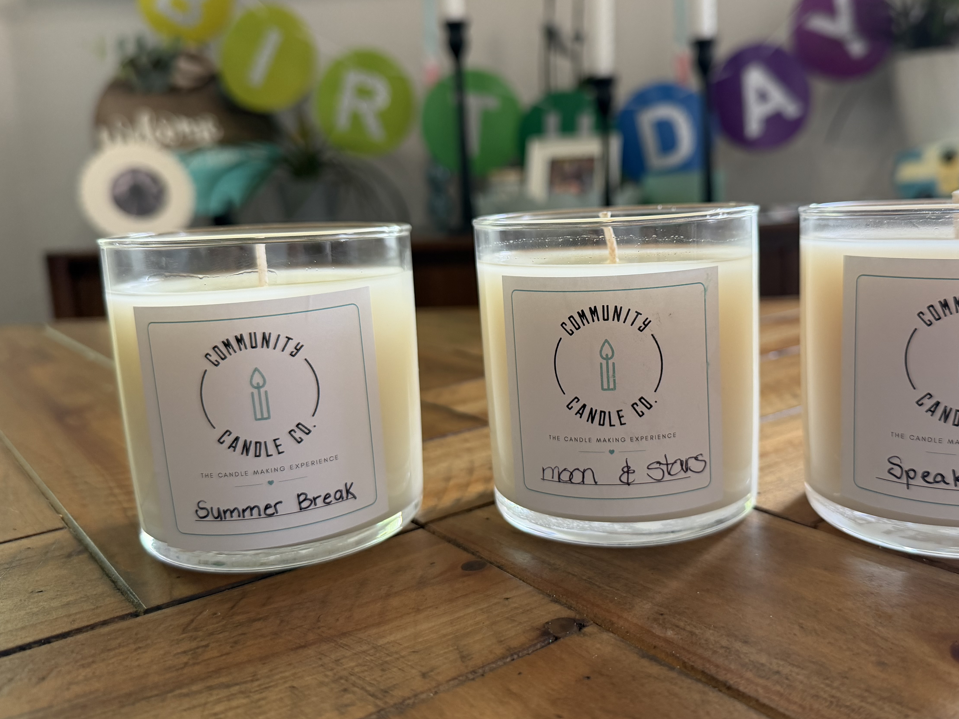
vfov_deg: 45.4
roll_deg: +2.7
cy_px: 328
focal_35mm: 31
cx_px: 570
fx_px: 859
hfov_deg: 57.9
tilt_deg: -9.6
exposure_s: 1/74
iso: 200
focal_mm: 6.76
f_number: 1.78
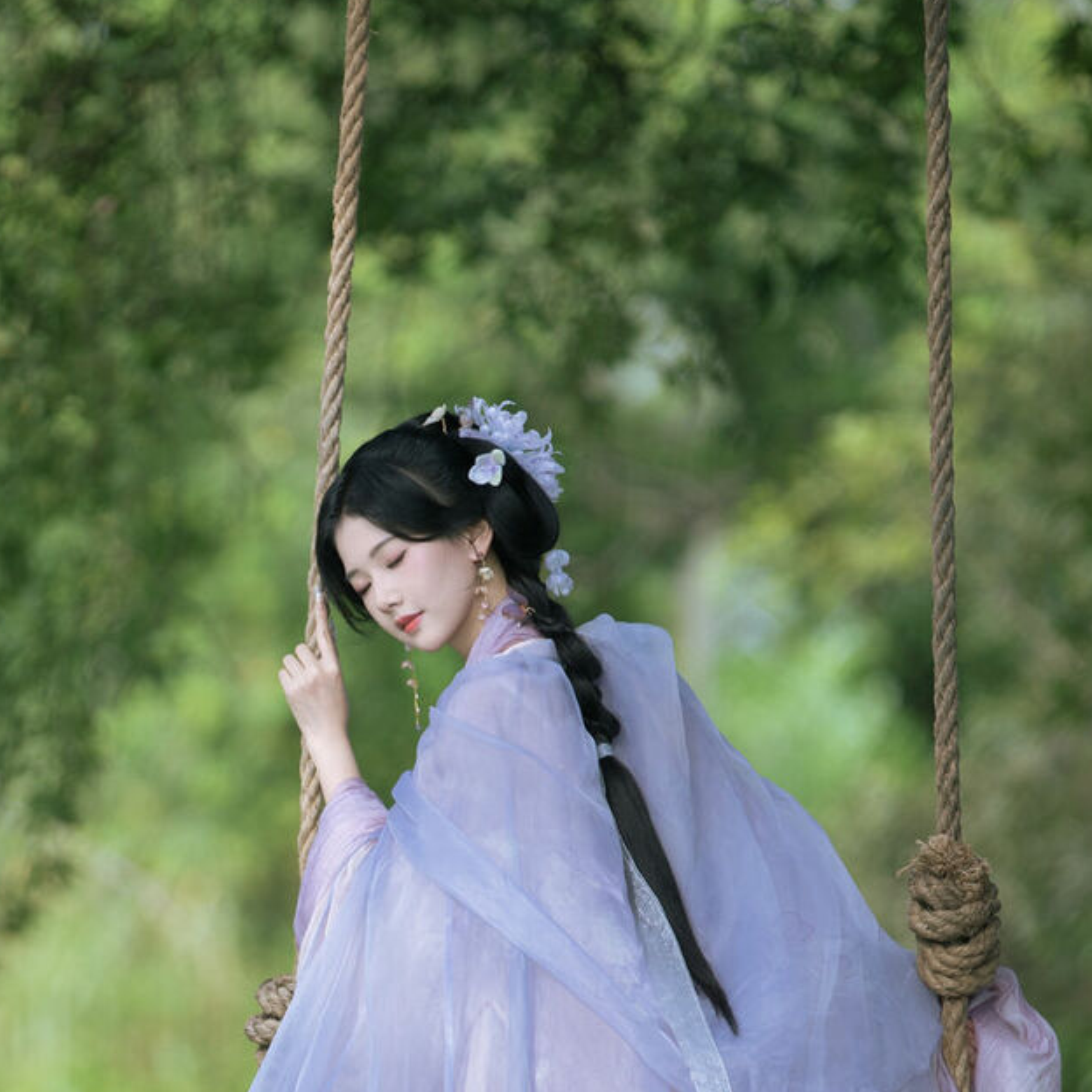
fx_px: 15311
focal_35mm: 429
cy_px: 822
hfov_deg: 4.1
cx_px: 266
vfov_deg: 4.1
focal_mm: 200
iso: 100
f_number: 2.8
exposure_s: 1/500
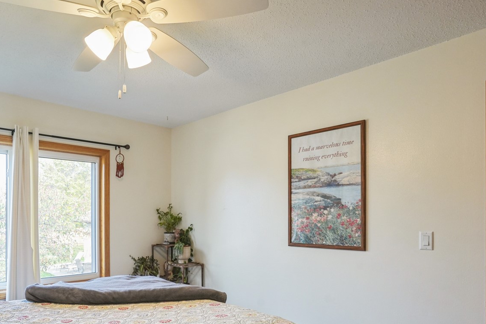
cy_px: 212
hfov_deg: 73.3
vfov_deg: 52.3
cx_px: 205
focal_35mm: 24
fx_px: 324
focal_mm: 16
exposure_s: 1/60
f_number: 9
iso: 800
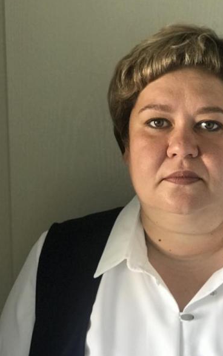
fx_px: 798
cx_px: 181
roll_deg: -0.7
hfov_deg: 15.8
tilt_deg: -11.4
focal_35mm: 82
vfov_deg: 25.2
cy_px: 215
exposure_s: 1/50
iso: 160
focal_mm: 6.6
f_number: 2.8
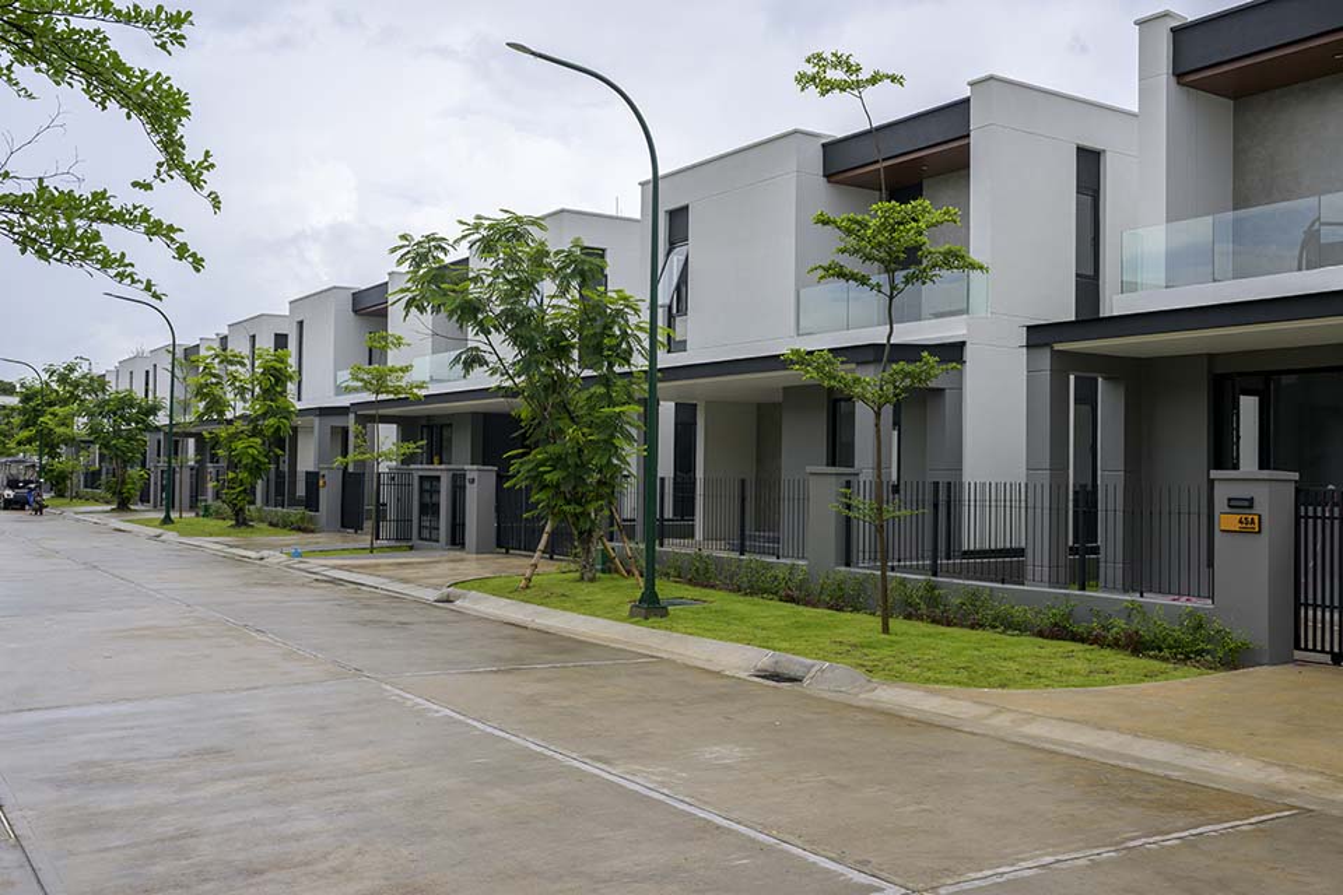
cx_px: 672
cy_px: 448
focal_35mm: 34
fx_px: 1268
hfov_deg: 55.8
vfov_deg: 38.9
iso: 320
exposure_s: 1/320
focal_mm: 34
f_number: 10
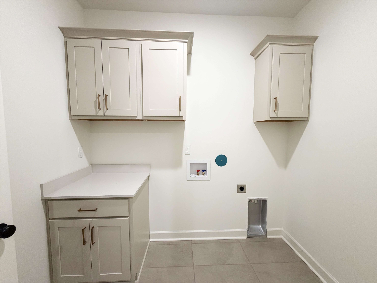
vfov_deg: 85.7
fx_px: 152
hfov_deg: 102.1
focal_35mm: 14
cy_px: 142
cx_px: 188
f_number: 2.2
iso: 200
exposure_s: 1/60
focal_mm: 2.22
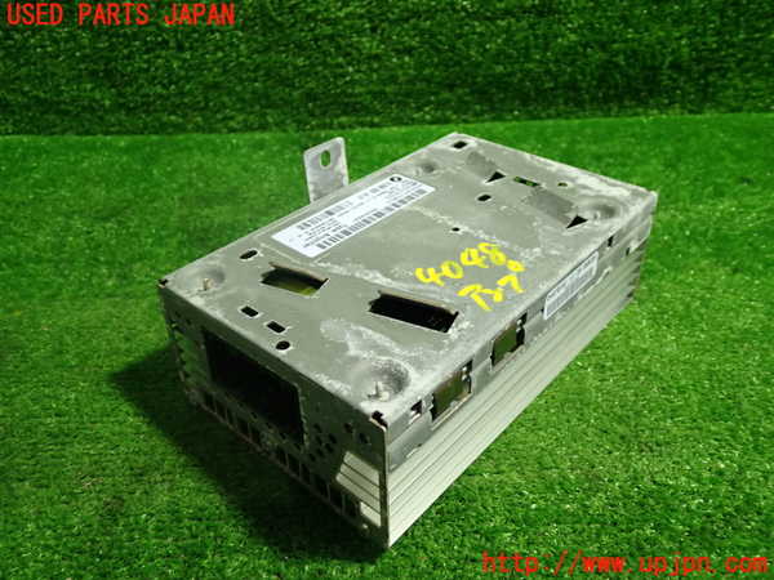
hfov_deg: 60.0
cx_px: 387
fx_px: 671
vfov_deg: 46.8
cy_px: 290
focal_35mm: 30
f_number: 2.3
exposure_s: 1/30
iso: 200
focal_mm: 5.4
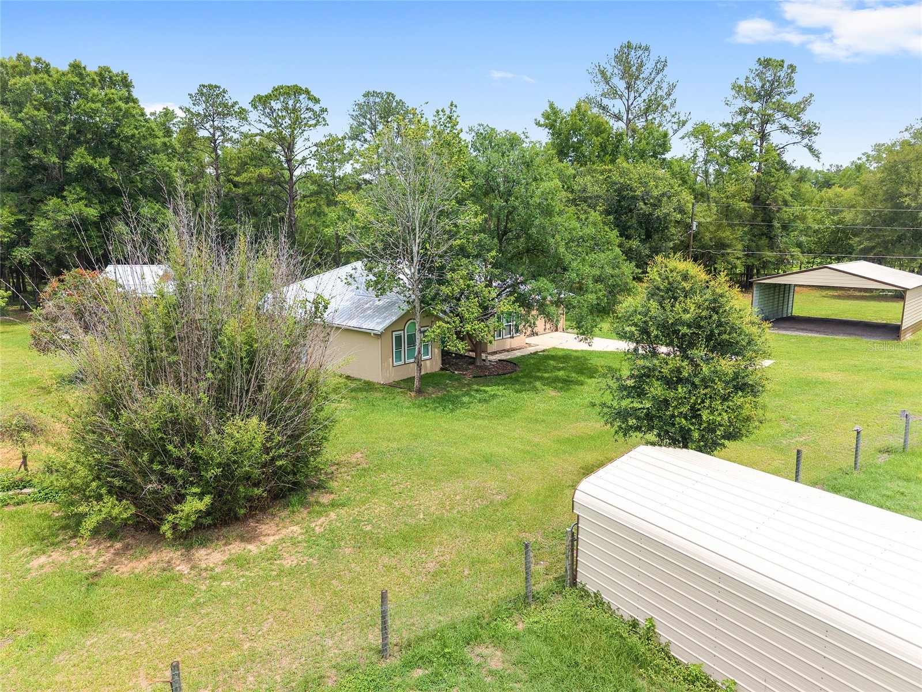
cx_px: 461
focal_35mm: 24
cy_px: 346
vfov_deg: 56.8
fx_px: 639
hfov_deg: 71.6
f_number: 1.8
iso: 400
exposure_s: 1/6400
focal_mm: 8.67
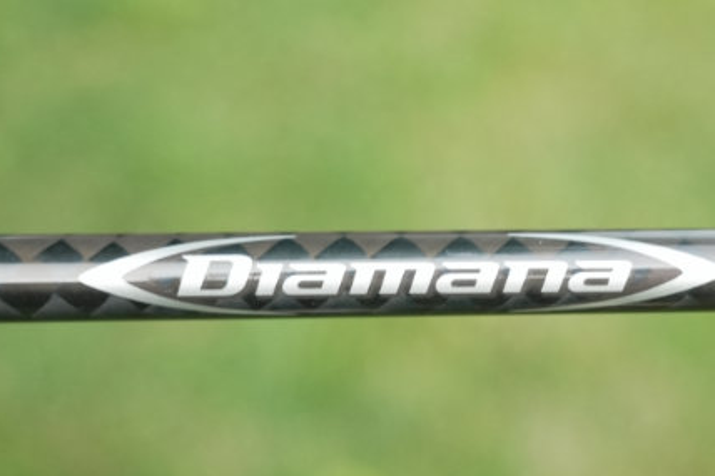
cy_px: 266
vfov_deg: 15.3
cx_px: 461
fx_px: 1772
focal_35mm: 89
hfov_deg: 22.7
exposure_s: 1/50
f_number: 1.8
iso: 800
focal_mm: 21.2
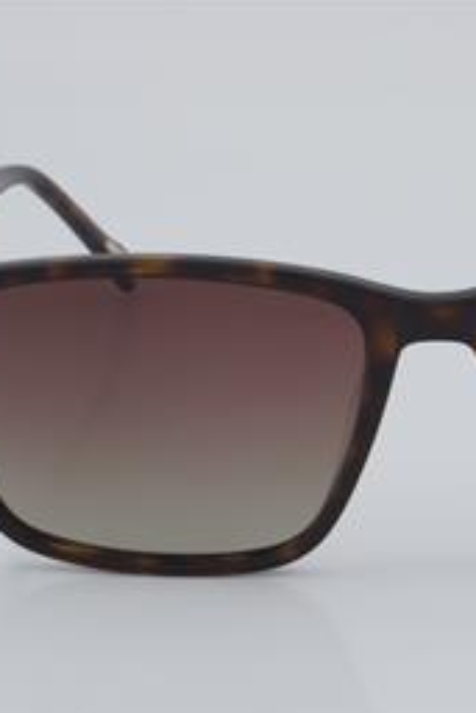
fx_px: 2551
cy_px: 365
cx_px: 431
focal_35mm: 129
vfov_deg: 15.9
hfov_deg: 10.6
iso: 100
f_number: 32
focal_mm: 55
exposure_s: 1/4
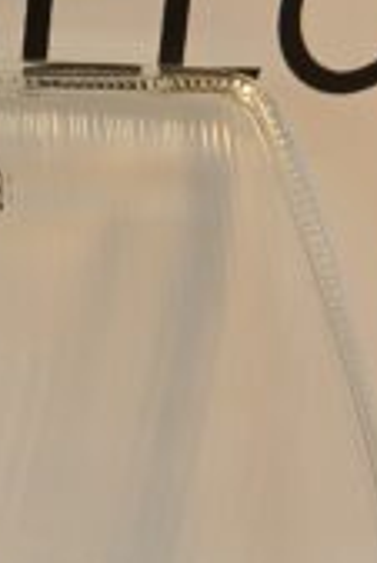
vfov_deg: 21.1
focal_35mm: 96
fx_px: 1505
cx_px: -280
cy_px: 390
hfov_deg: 13.0
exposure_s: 1/50
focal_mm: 3.98
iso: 50
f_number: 1.8
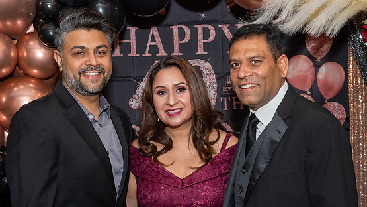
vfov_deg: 16.9
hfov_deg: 29.7
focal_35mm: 71
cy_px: 142
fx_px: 691
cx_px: 168
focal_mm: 34
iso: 500
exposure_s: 1/250
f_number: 8
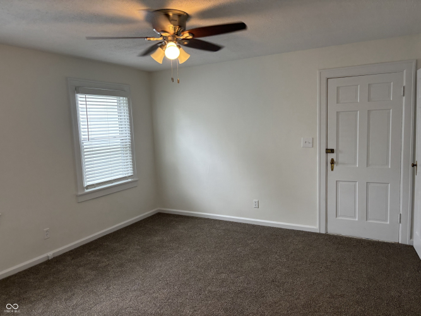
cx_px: 210
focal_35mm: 26
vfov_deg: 53.0
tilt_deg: -5.1
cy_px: 158
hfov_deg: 67.3
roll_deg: +2.5
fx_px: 316
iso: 125
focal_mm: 5.96
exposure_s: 1/61
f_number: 1.6
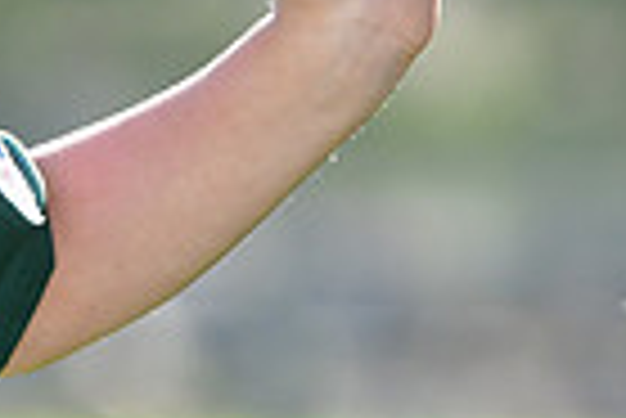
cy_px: -263
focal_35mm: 1032
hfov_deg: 2.0
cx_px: -423
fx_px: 17965
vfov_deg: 1.3
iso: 400
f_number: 4
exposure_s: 1/1250
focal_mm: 165
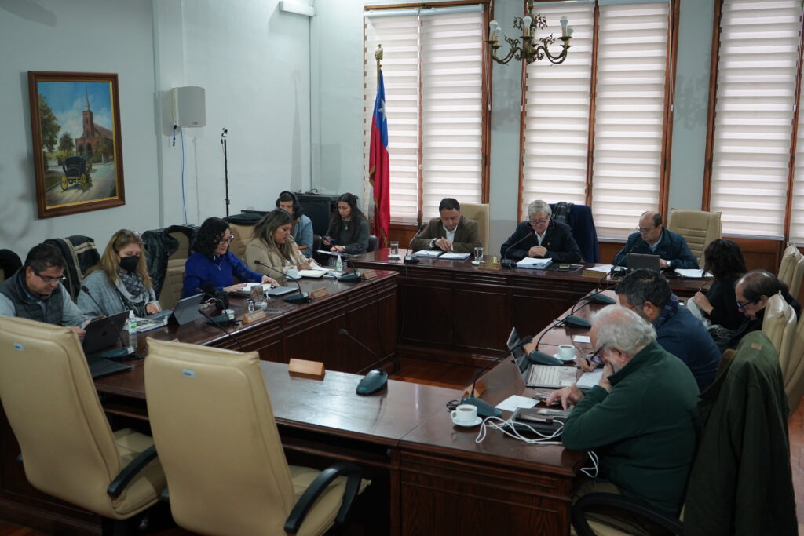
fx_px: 826
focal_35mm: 37
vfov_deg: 36.0
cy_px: 268
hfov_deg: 51.9
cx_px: 402
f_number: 4
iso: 2000
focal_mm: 37
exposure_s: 1/160
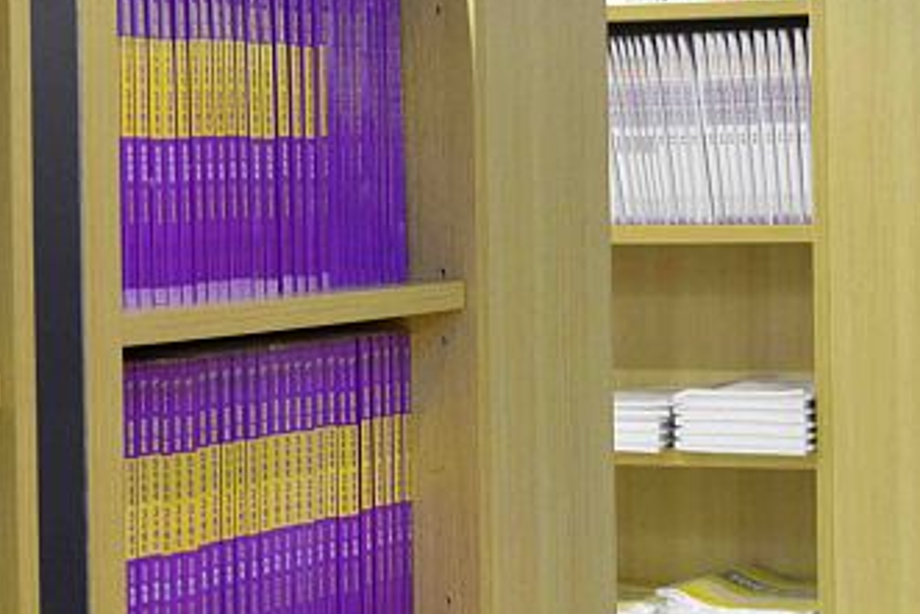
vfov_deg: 10.8
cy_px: 160
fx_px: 3247
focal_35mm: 127
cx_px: 534
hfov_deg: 16.1
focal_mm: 35
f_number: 4
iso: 1400
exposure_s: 1/40
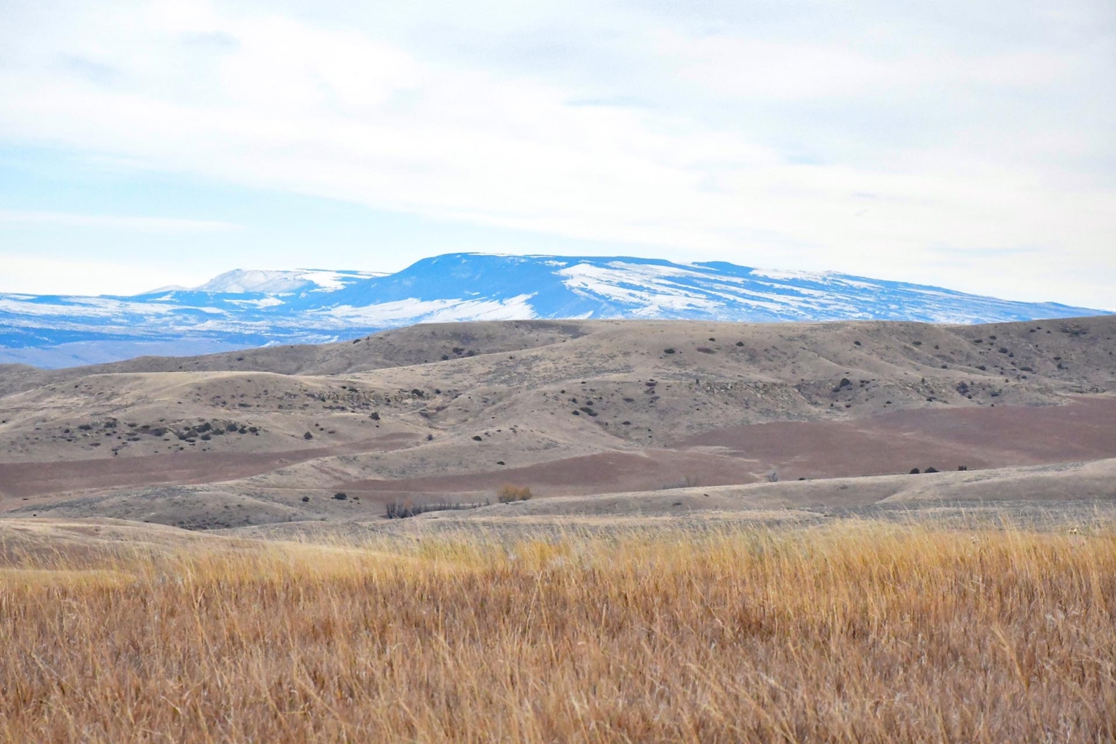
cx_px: 558
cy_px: 372
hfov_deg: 17.1
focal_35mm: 120
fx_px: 3720
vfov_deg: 11.4
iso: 12800
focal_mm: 80
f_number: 9
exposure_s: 1/4000
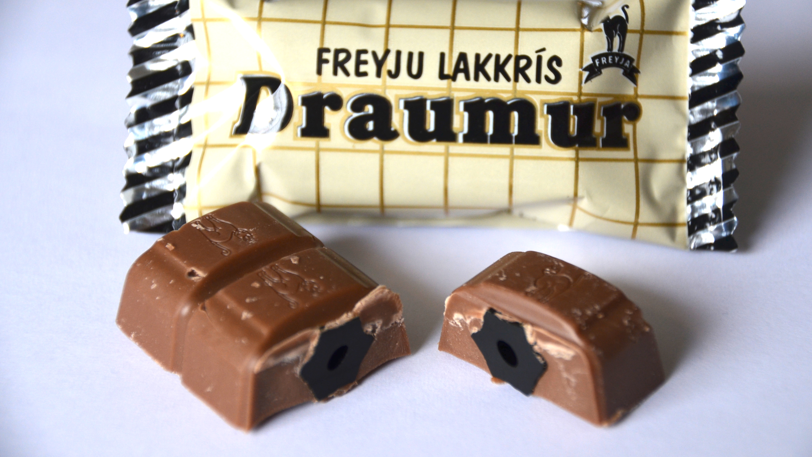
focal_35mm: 173
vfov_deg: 7.0
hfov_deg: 12.4
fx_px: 3725
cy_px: 192
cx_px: 407
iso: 400
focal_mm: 110
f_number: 6
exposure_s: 1/125
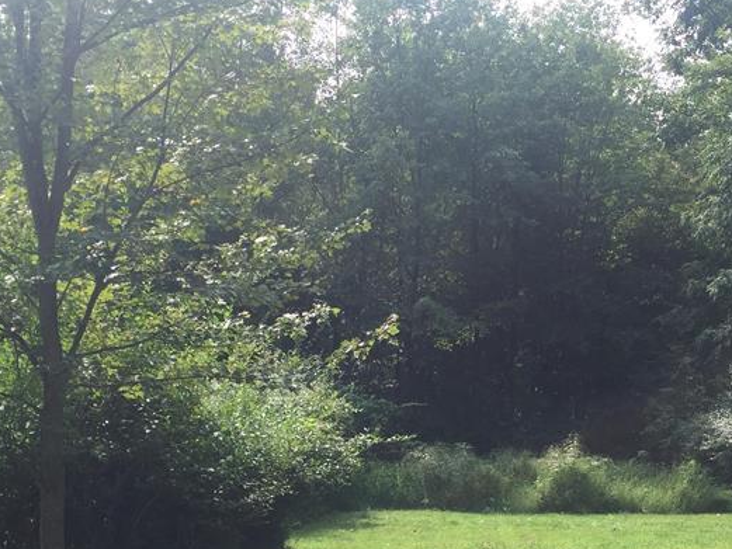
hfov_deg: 33.6
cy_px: 452
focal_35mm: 57
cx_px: 468
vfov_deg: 25.2
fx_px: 1206
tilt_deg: -3.2
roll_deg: -1.9
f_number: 2.2
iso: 32
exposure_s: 1/659
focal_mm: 4.15
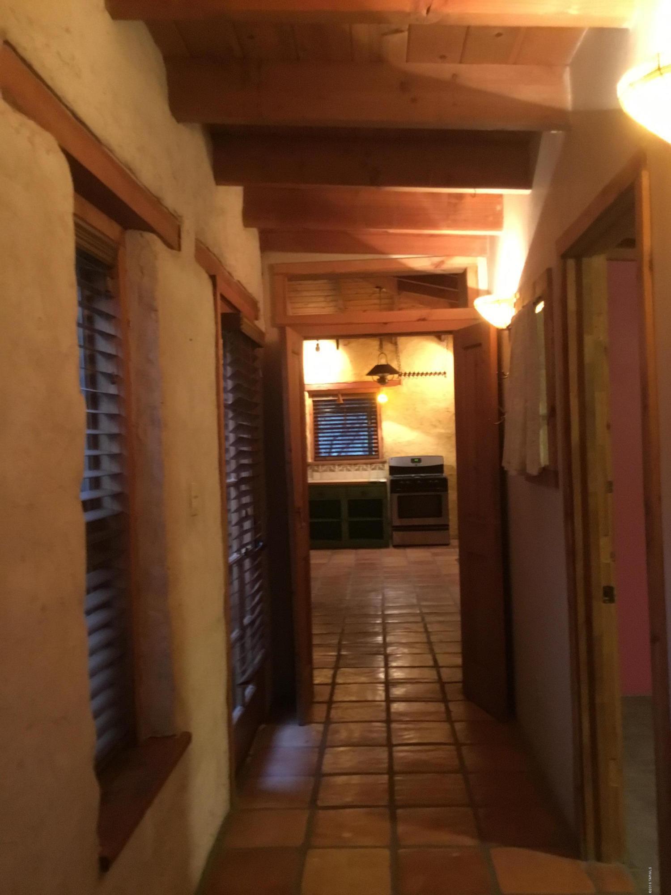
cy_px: 448
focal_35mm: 31
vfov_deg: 58.4
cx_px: 336
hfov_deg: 45.4
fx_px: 801
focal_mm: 3.3
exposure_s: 1/15
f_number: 2.4
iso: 400
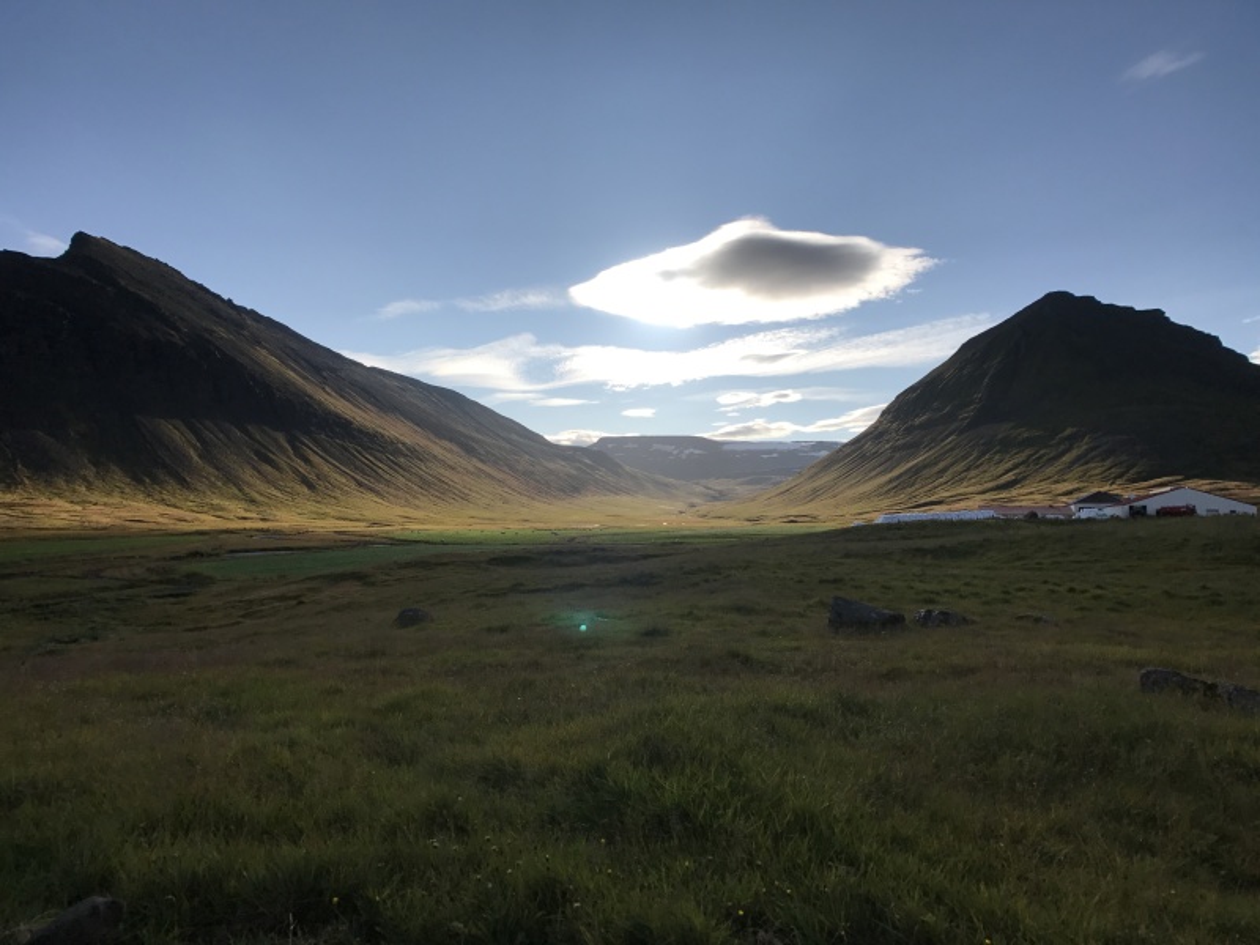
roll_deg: -1.0
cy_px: 472
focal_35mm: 28
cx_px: 630
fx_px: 1019
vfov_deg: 49.7
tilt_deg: +6.8
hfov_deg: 63.4
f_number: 1.8
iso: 20
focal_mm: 3.99
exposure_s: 1/4000
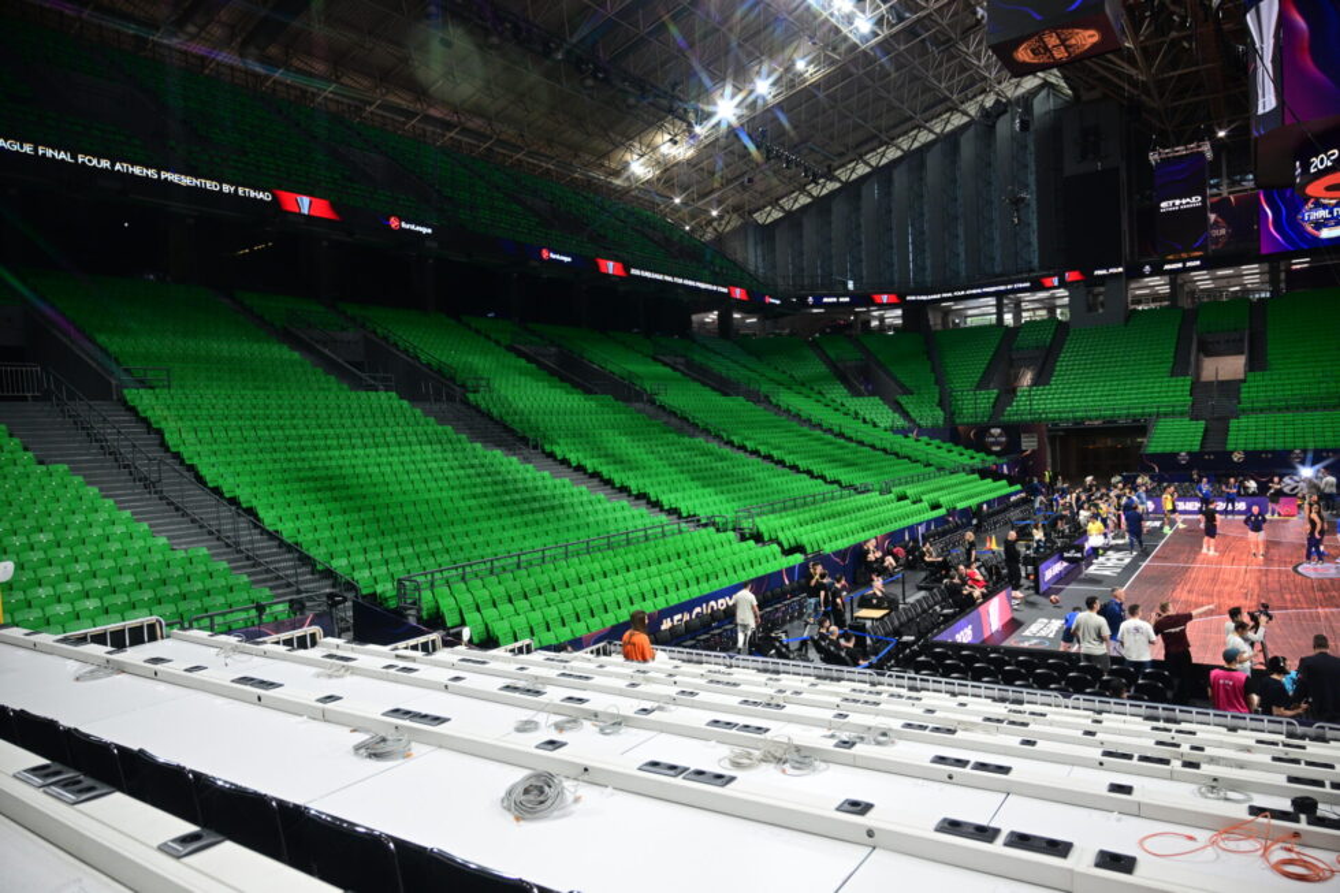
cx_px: 670
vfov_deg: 53.1
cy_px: 446
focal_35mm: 24
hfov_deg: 73.8
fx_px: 893
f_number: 4
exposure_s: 1/125
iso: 1250
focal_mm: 24
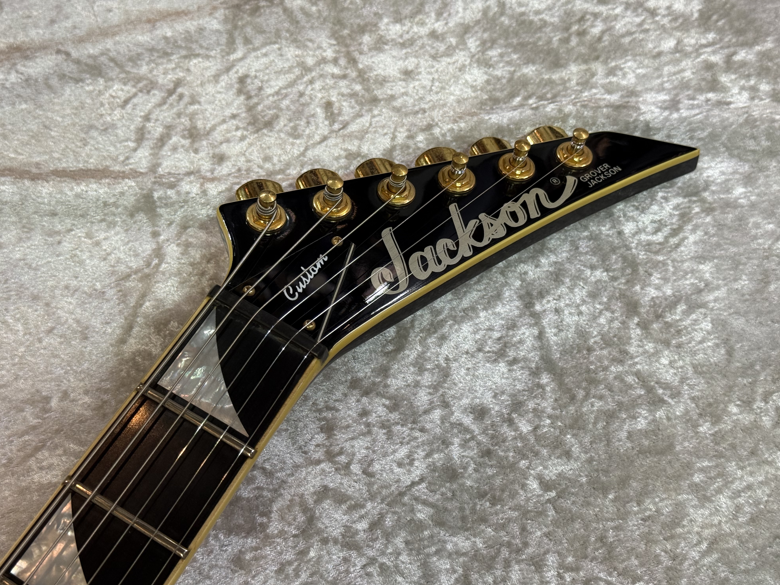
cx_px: 383
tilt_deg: -62.7
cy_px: 292
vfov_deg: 29.7
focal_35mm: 49
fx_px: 1104
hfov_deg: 38.9
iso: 125
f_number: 1.78
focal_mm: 6.76
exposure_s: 1/60
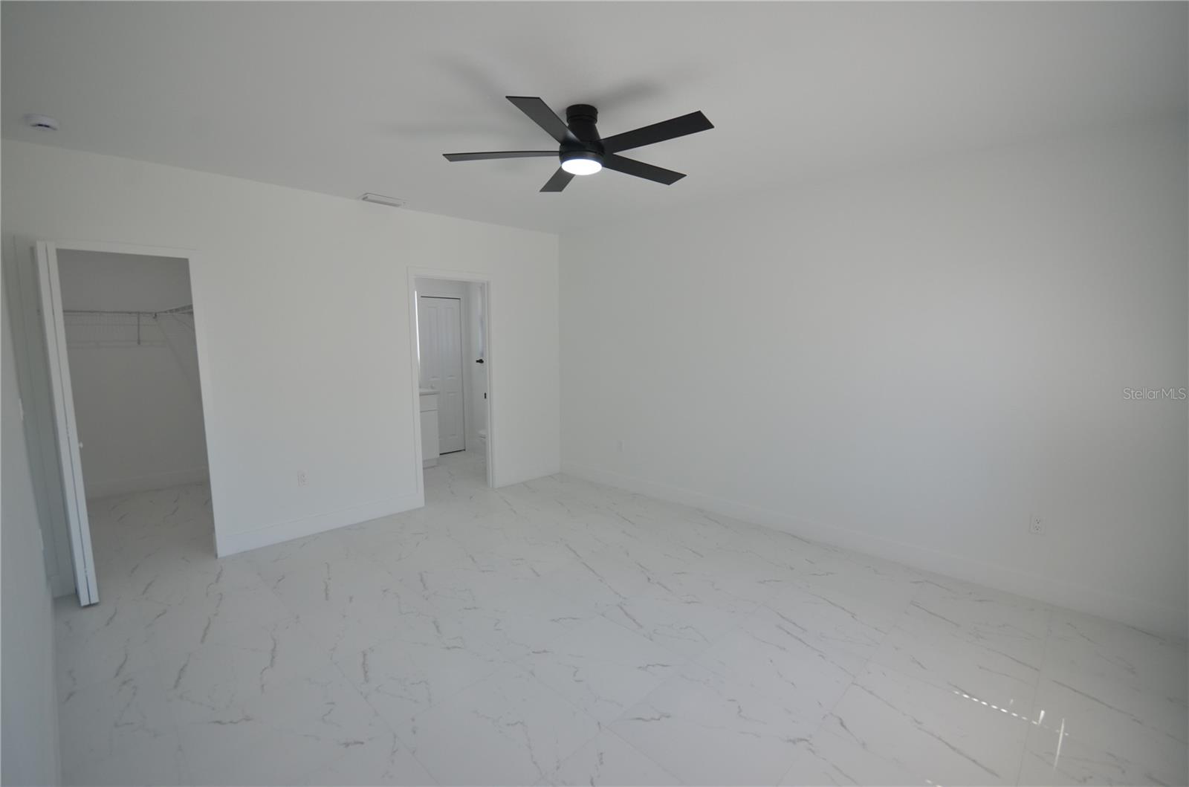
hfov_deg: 100.5
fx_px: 494
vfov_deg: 77.0
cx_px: 594
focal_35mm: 15
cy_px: 394
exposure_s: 1/125
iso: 360
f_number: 5.6
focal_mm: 10
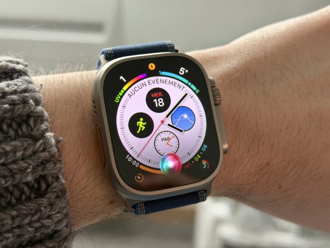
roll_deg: +1.2
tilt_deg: -29.3
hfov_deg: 39.7
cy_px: 124
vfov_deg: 30.3
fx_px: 458
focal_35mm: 48
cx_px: 165
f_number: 1.78
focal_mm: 6.76
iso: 250
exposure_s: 1/60
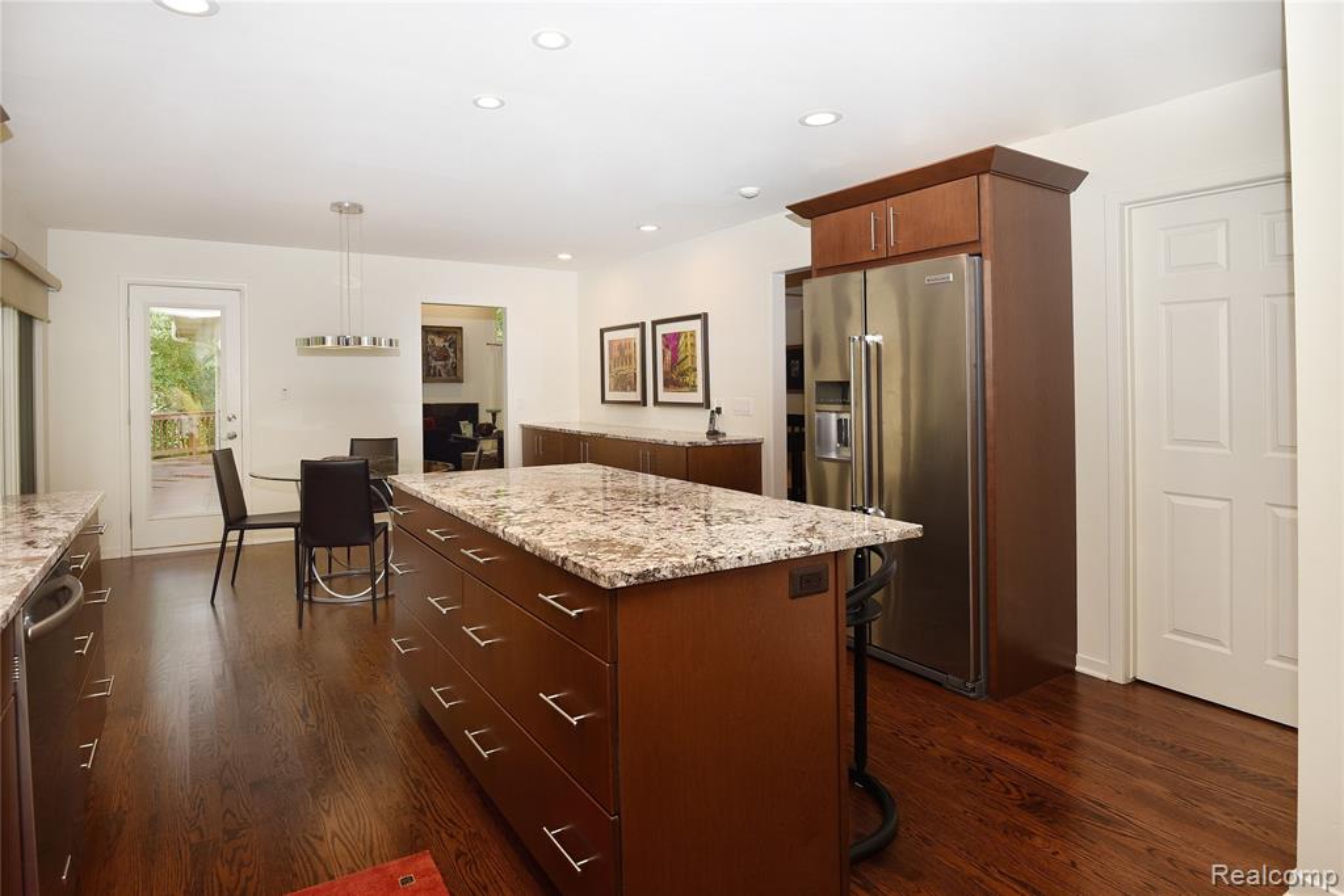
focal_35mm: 17
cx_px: 672
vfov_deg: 70.5
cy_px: 448
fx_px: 635
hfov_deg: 93.3
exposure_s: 1/60
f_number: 6.3
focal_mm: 17
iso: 125
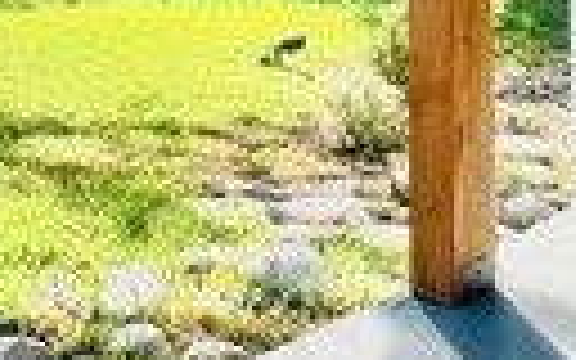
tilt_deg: +4.5
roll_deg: -0.6
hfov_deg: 29.8
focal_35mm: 69
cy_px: -220
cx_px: 266
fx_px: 1083
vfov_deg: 16.7
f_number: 1.8
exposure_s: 1/927
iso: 32
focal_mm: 1.57
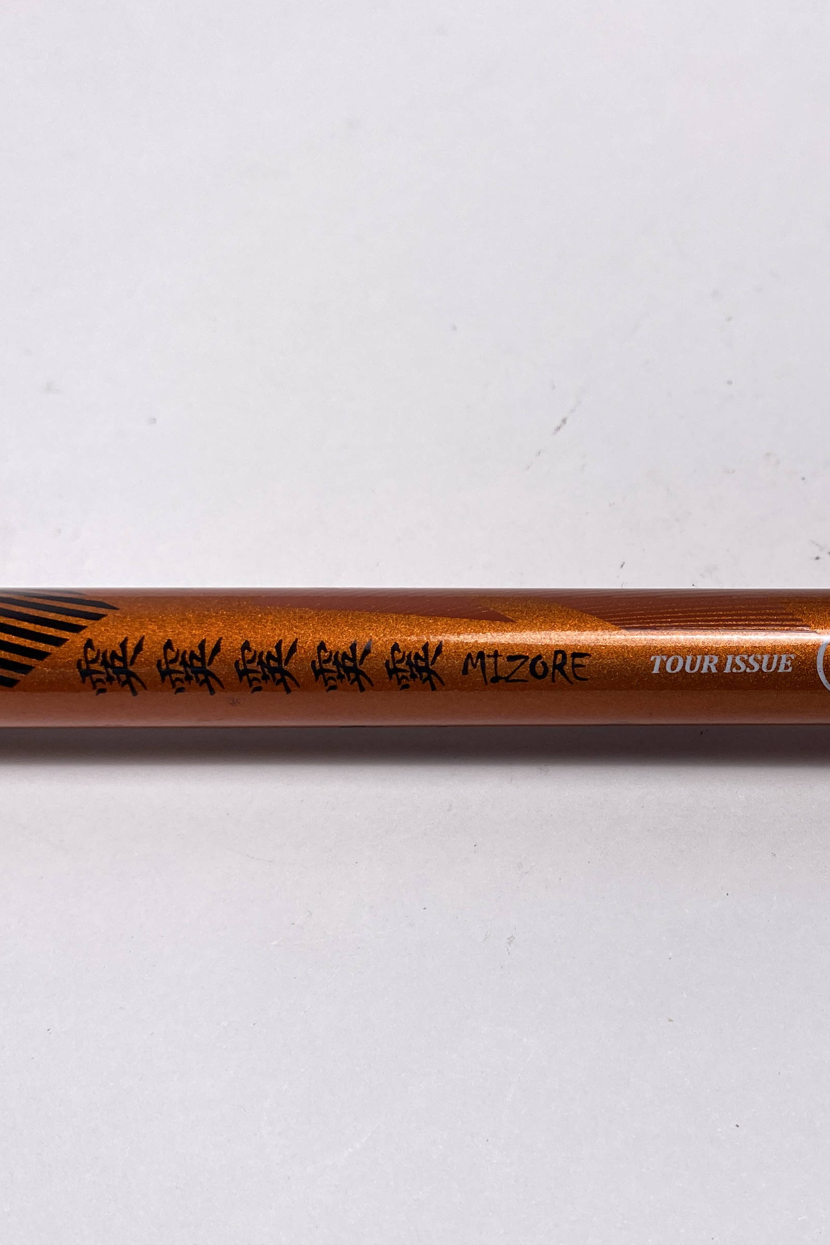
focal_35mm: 45
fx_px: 1556
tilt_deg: -55.8
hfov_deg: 28.2
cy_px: 693
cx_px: 817
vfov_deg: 43.5
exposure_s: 1/510
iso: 32
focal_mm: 4.25
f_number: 1.8
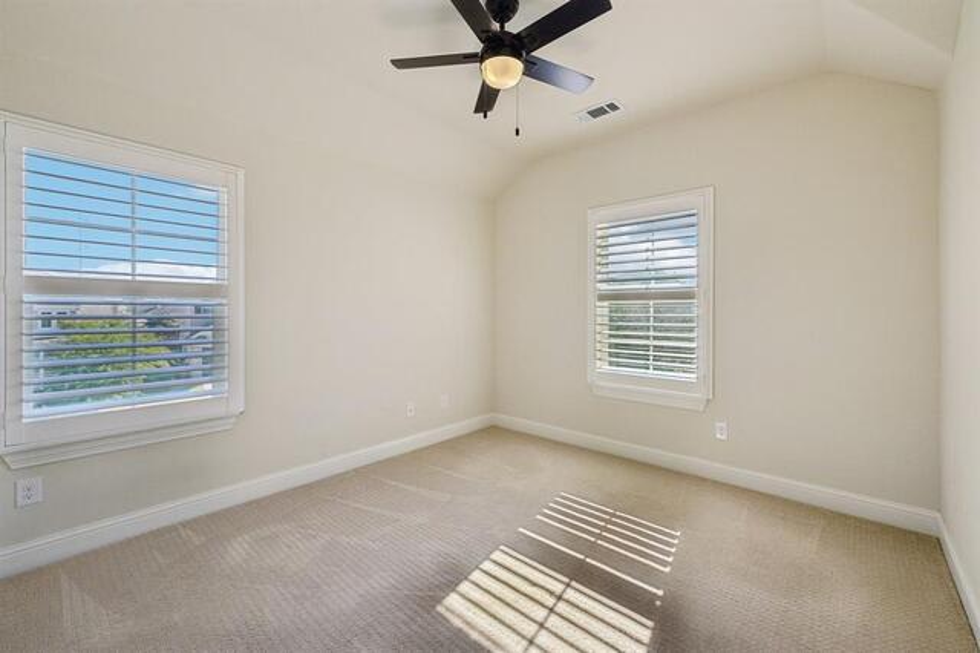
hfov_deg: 100.4
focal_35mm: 15
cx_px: 490
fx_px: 408
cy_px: 326
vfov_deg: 77.3
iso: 400
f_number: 8
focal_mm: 15
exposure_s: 1/200
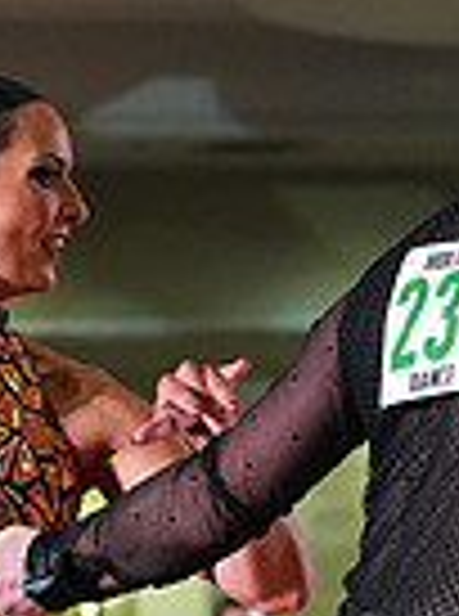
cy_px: 868
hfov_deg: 3.7
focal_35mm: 396
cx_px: 272
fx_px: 7034
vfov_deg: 5.0
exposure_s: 1/400
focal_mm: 97
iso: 8000
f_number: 5
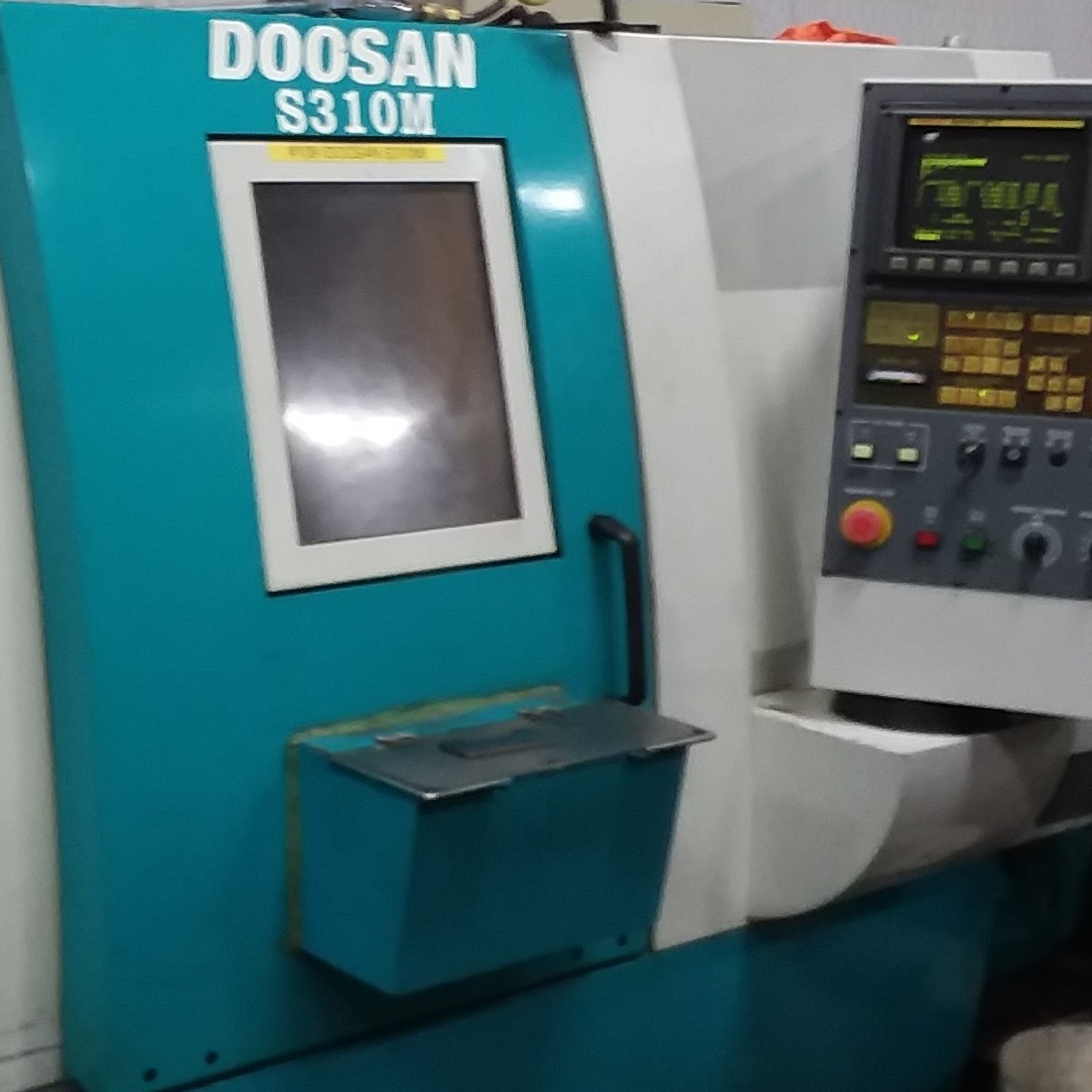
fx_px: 2141
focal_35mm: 60
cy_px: 574
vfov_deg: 28.6
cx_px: 293
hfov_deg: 28.3
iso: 100
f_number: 1.9
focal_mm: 2.47
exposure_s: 1/30
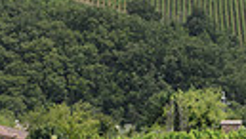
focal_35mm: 291
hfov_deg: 7.2
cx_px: 482
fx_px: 1901
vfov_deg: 4.2
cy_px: -73
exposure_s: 1/250
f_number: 6.3
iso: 100
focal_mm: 62
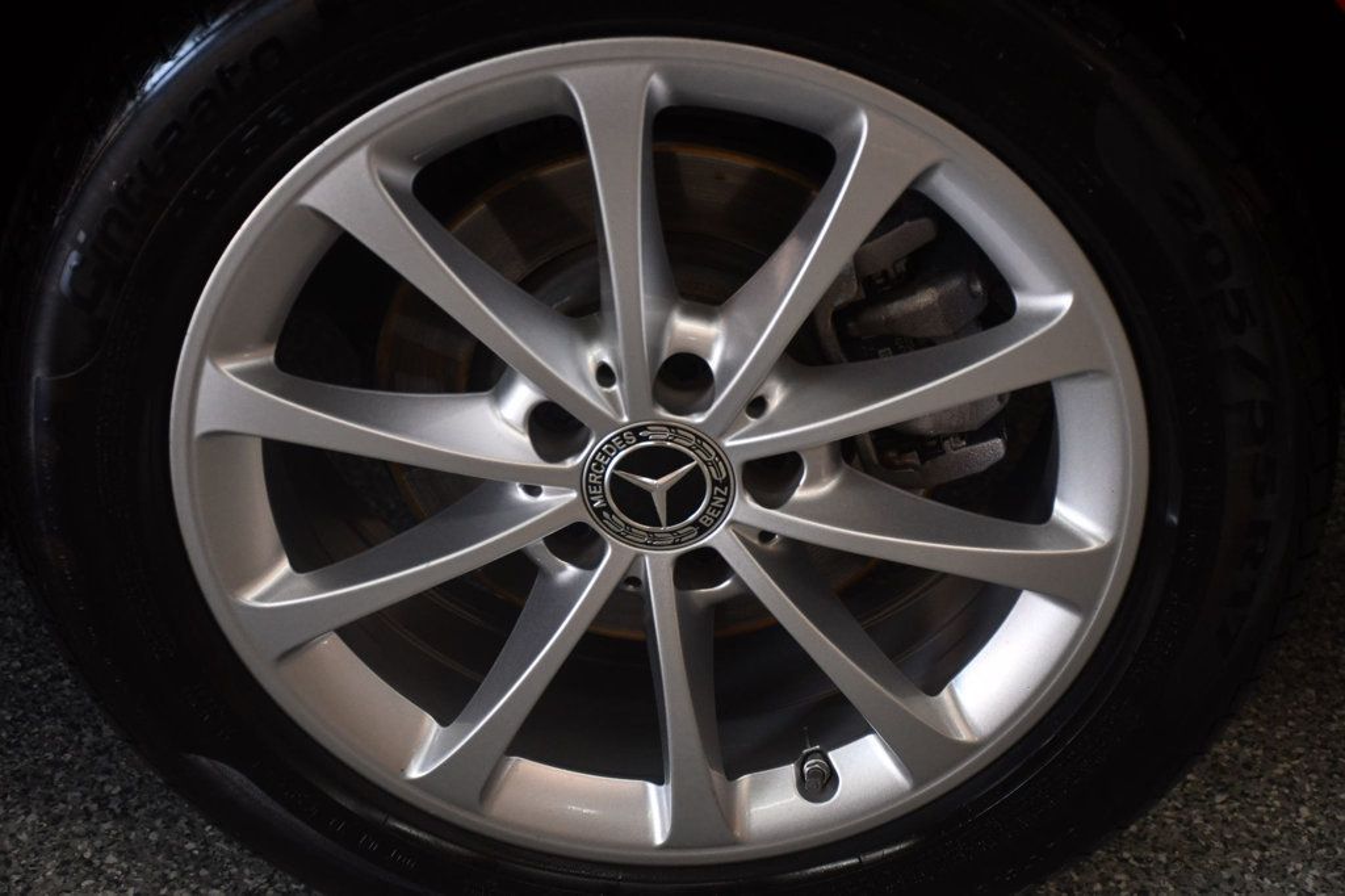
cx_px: 672
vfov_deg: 17.5
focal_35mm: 78
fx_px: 2913
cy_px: 448
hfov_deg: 26.0
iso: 800
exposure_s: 1/125
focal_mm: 52
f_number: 4.8
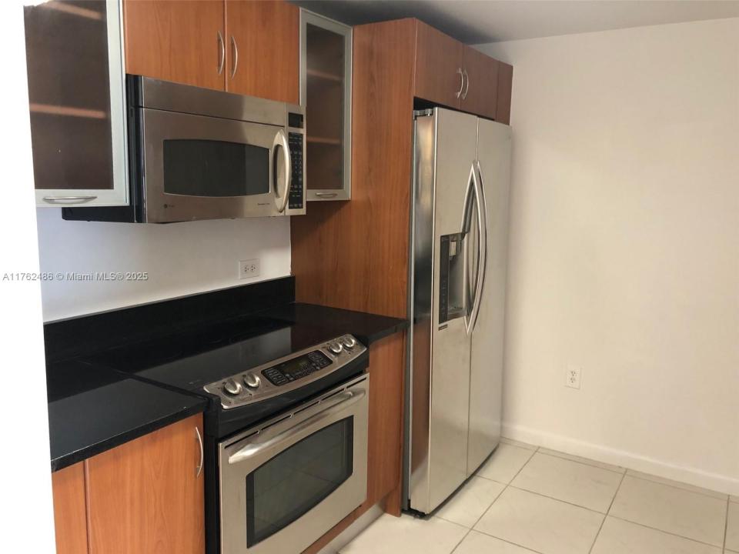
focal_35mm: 28
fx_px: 598
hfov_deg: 63.4
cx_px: 370
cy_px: 277
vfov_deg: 49.7
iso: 40
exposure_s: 1/17
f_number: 1.8
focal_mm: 4
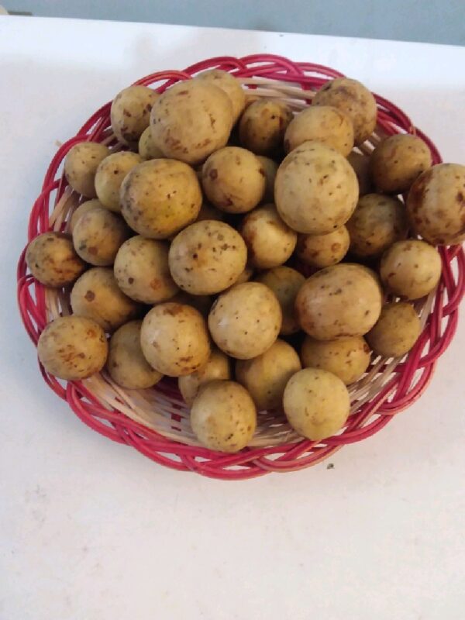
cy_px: 310
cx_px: 232
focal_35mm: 27
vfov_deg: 65.3
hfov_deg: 51.4
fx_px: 484
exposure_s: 1/15
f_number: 1.9
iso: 175
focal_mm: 2.91
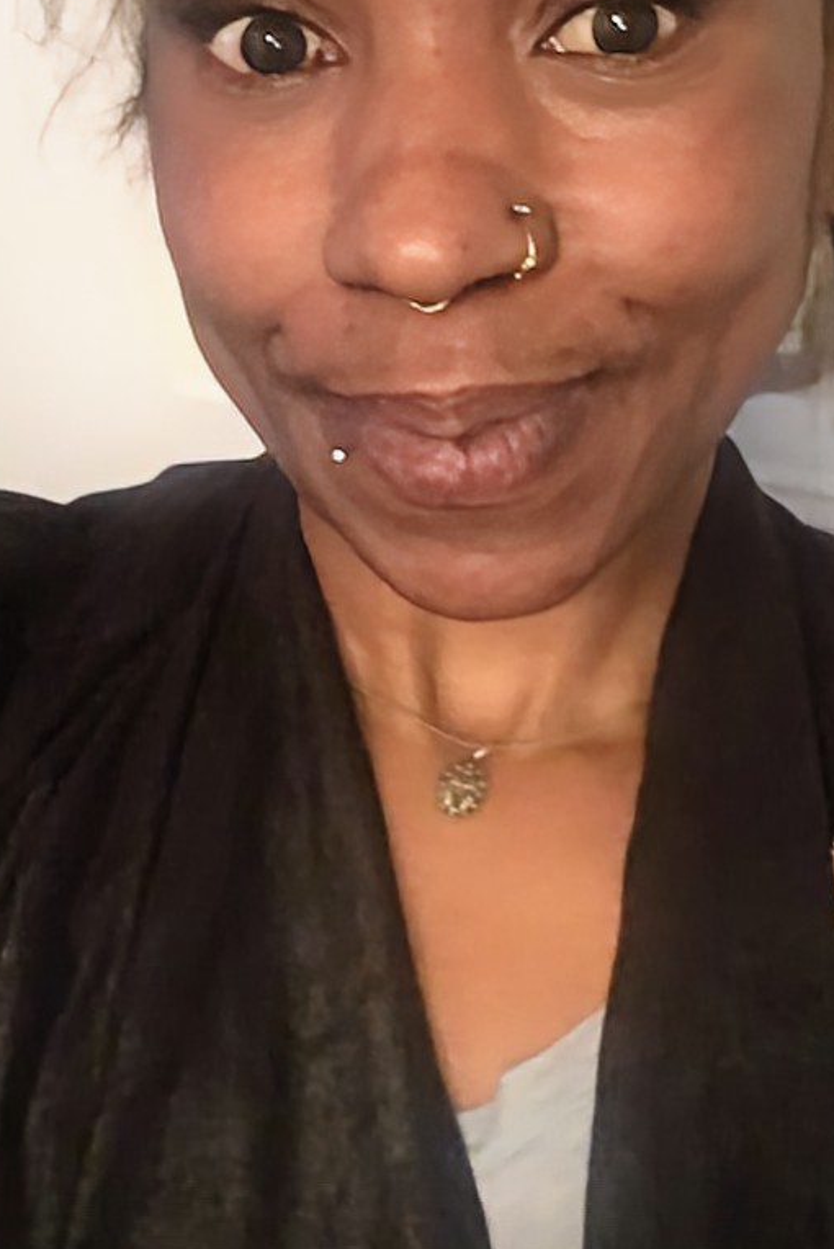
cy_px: 549
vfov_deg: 36.8
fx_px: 1875
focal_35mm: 54
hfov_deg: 25.0
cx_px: 527
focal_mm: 2.15
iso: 800
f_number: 2.4
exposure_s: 1/20
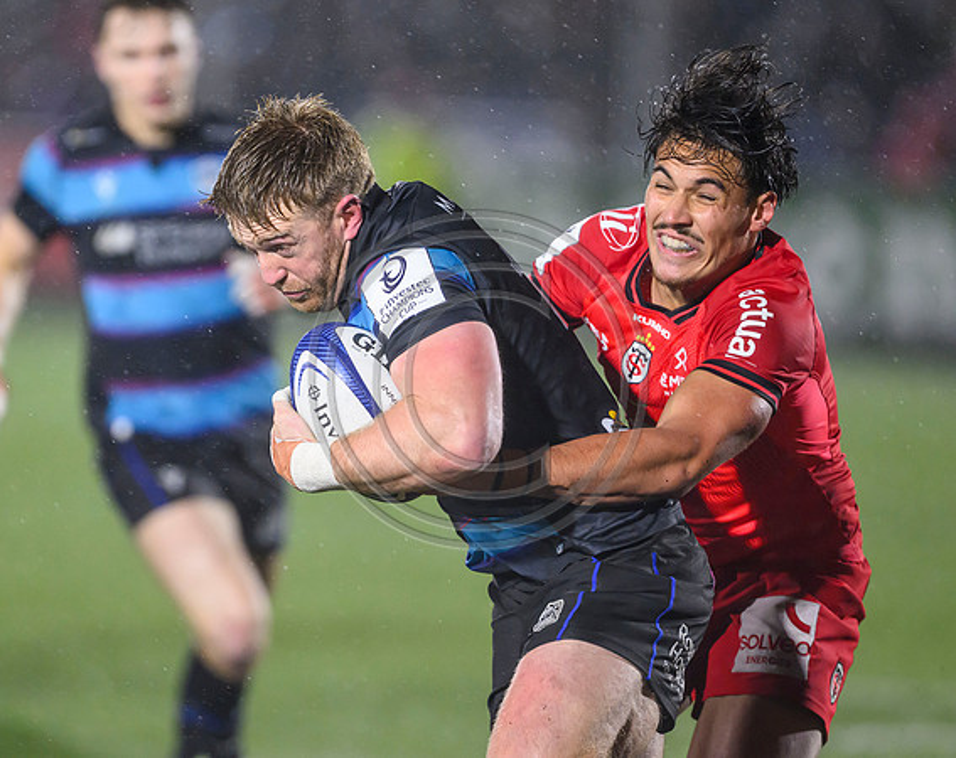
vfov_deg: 3.0
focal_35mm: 508
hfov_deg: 3.8
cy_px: 416
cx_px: 391
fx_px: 14330
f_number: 3.2
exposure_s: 1/2000
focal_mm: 400
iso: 5000
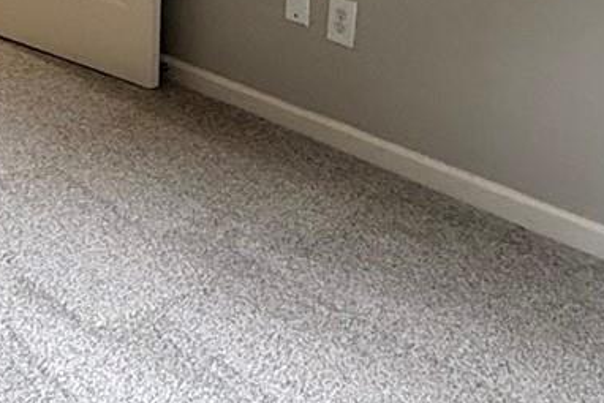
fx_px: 1309
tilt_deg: -12.8
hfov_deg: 25.7
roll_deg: -1.4
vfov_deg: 16.4
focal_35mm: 78
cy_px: -149
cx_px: 155
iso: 400
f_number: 2.2
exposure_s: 1/60
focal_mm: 2.22
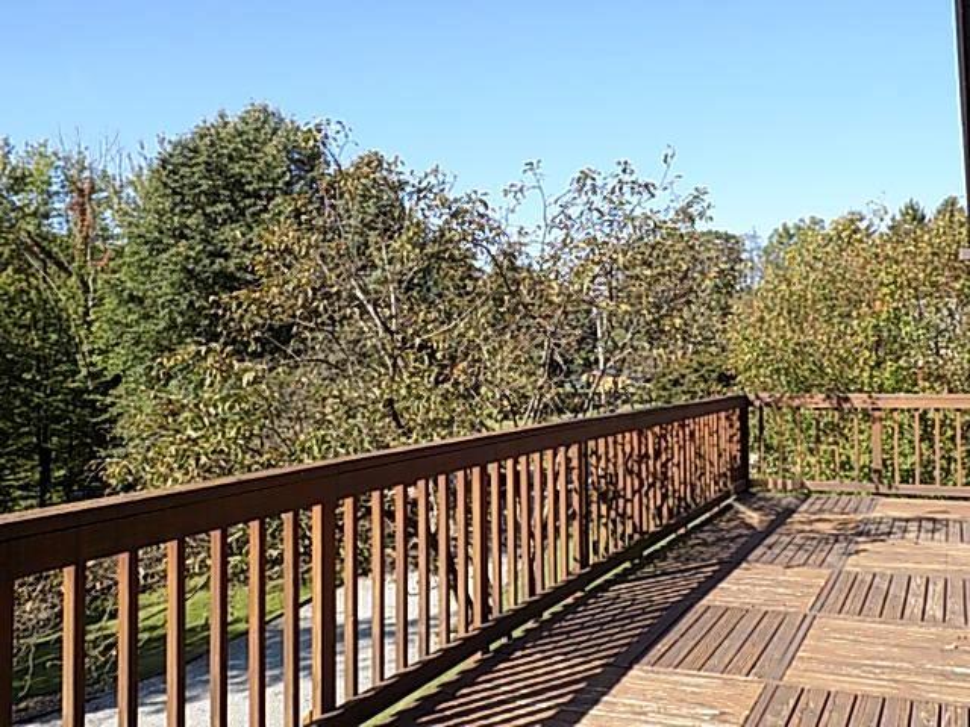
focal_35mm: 34
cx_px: 485
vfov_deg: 41.8
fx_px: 953
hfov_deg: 54.0
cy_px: 364
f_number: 3.4
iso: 80
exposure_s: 1/400
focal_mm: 6.1
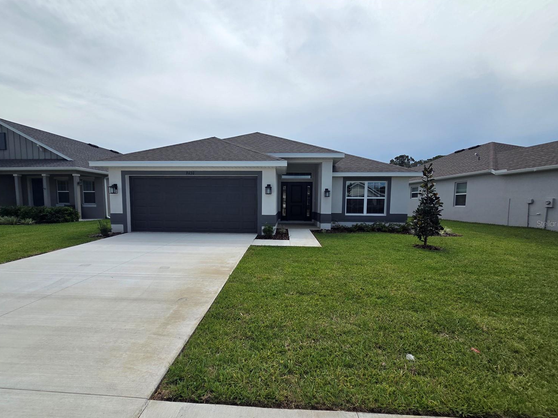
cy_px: 223
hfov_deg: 102.0
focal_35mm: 14
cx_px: 272
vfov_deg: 85.5
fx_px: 226
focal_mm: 2.2
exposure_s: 1/3185
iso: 50
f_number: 2.2
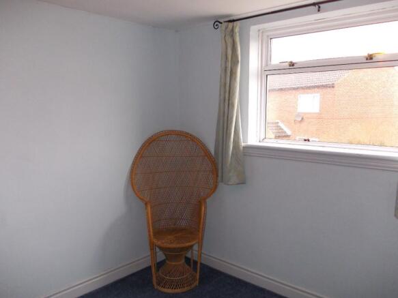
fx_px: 322
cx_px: 199
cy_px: 149
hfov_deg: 63.5
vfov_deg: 49.7
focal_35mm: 28
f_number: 2.7
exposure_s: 1/60
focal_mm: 4
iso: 200
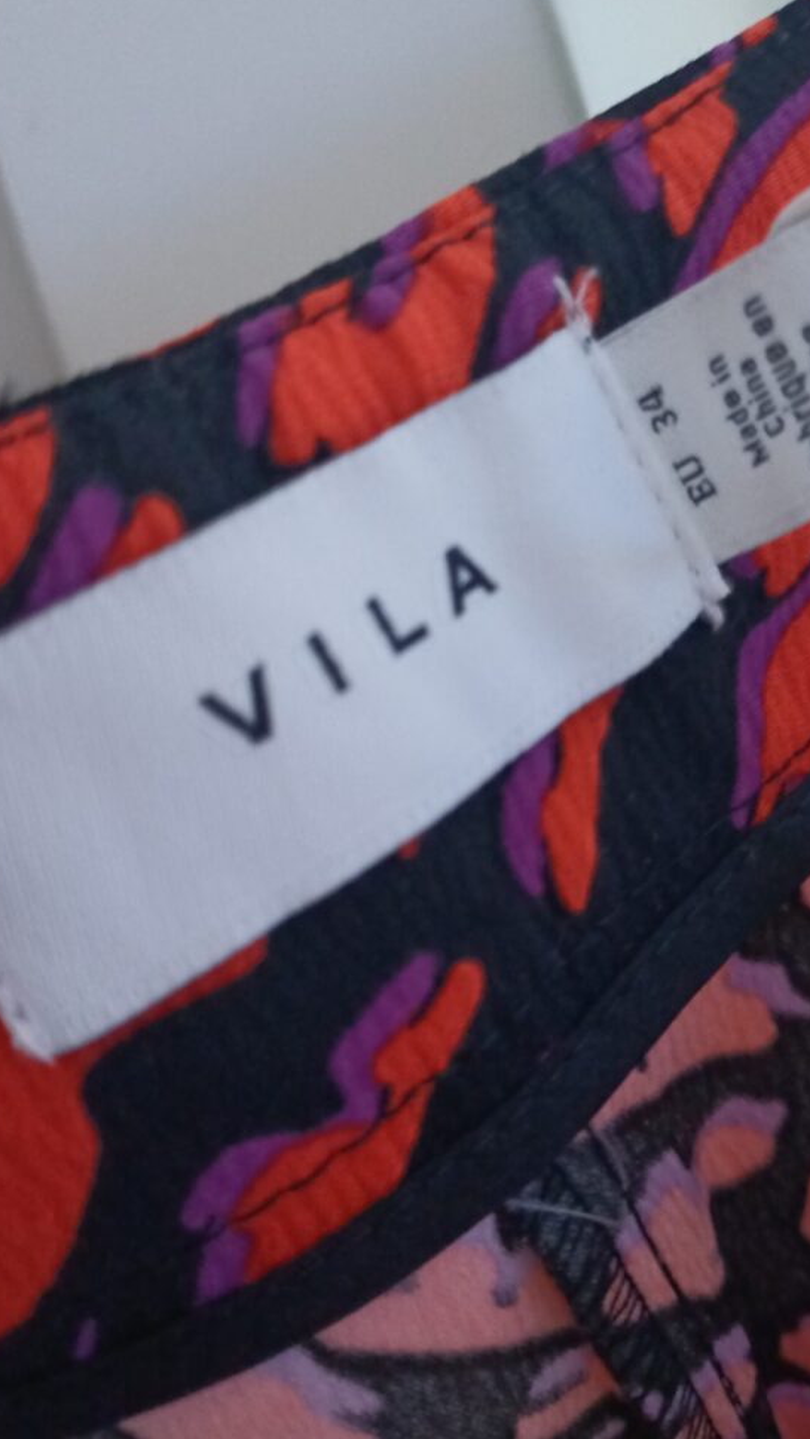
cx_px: 482
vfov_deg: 64.3
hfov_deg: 38.8
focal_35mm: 30
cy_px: 711
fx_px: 1146
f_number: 1.8
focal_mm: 4.65
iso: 1600
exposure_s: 1/8.33
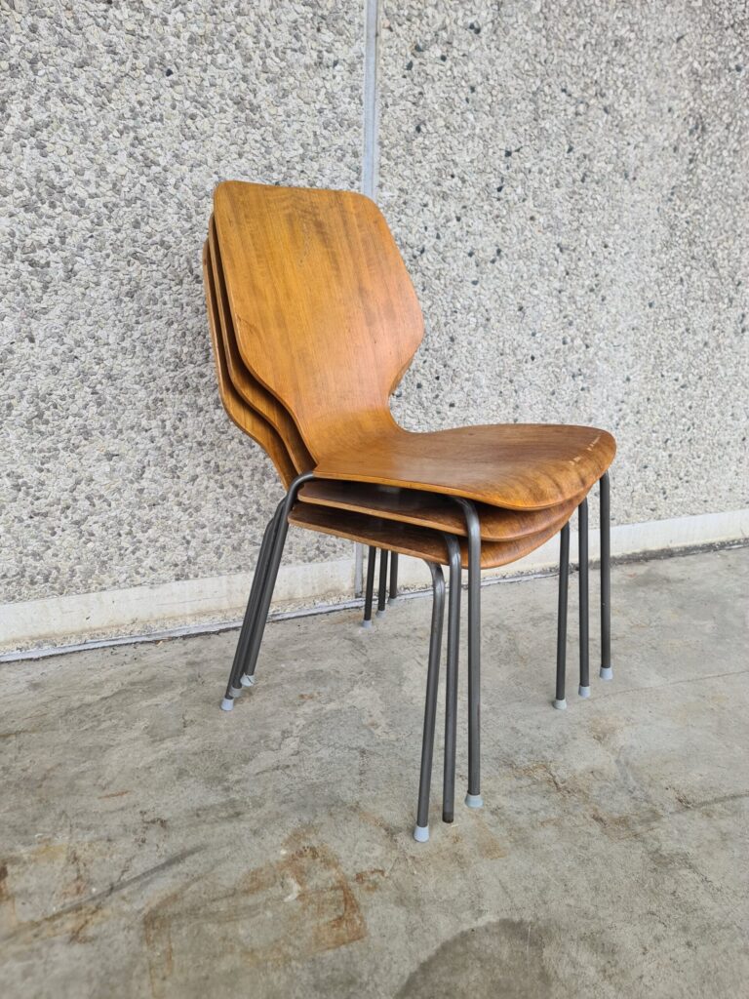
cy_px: 500
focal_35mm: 25
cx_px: 374
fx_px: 721
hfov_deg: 54.9
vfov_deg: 69.4
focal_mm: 7
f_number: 1.8
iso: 50
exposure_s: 1/100
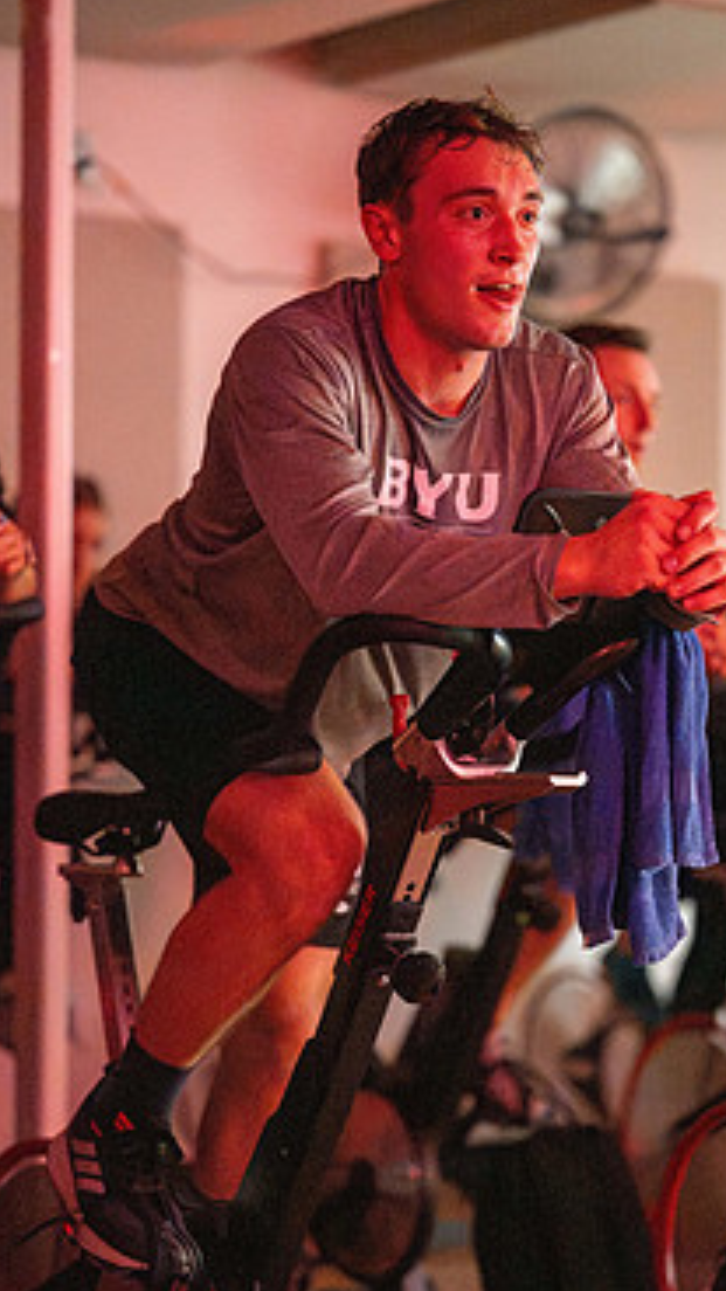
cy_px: 744
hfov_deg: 11.1
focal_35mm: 109
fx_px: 3730
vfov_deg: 19.6
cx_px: 403
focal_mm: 85
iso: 10000
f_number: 1.8
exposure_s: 1/250
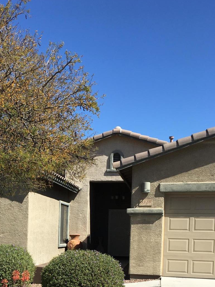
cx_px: 18
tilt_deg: -3.1
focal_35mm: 56
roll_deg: -1.0
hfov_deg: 25.2
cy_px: 256
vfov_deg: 32.7
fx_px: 464
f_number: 2.2
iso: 25
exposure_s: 1/1538
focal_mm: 4.15
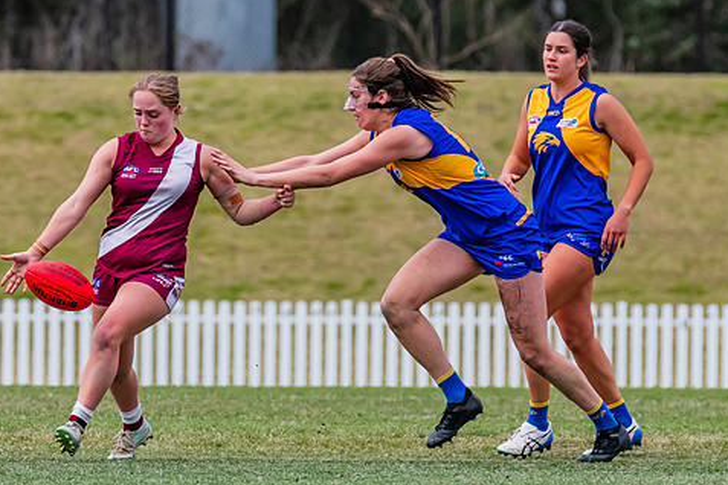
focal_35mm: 856
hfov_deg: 2.4
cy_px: 286
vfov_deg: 1.6
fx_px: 17309
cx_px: 137
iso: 800
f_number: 8
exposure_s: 1/1600
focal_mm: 420
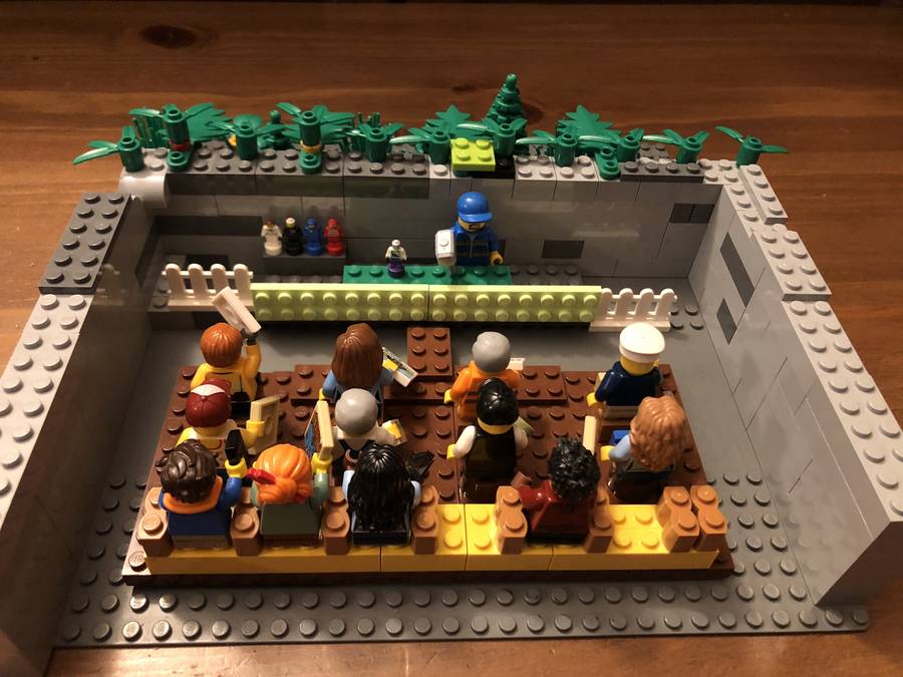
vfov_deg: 49.7
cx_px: 452
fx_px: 730
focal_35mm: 28
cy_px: 338
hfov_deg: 63.4
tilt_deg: -46.0
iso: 100
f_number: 1.8
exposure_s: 1/6
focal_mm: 3.99
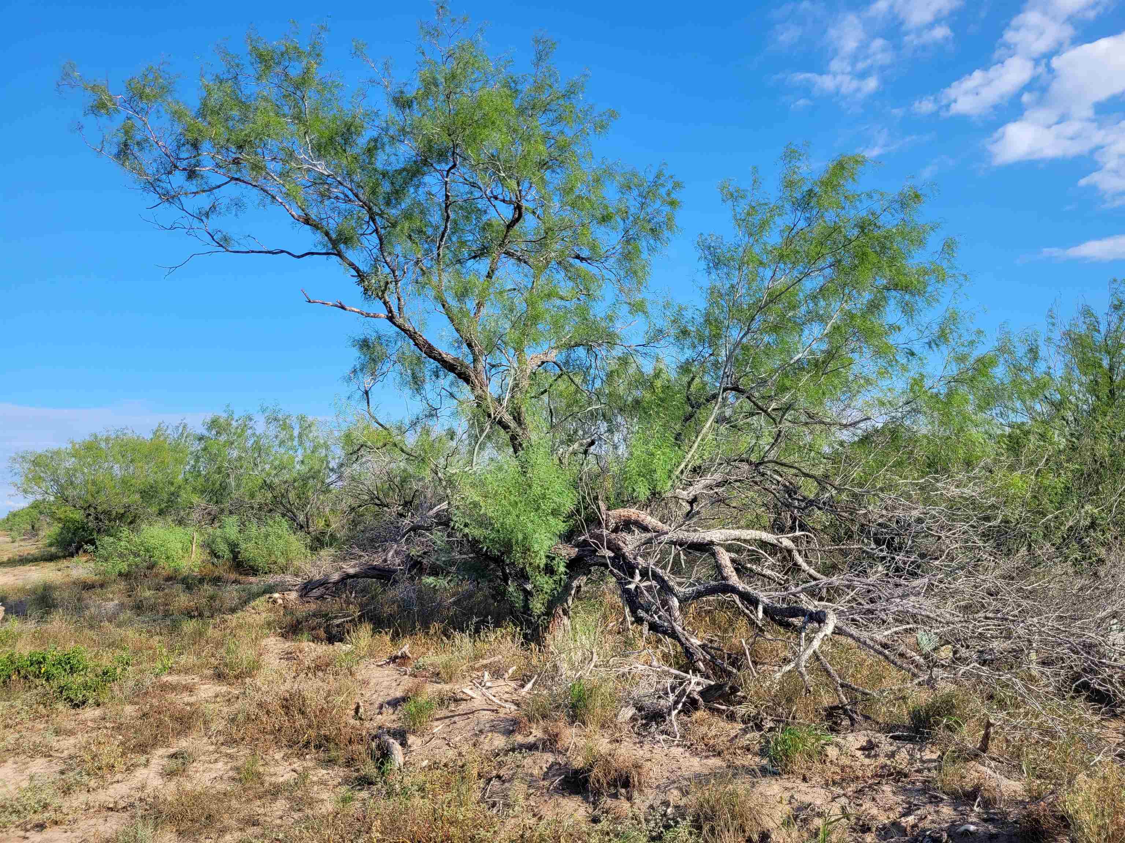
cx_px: 562
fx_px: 845
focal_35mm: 26
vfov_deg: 53.1
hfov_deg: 67.3
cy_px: 422
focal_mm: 5.4
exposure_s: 1/1484
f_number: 1.8
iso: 40
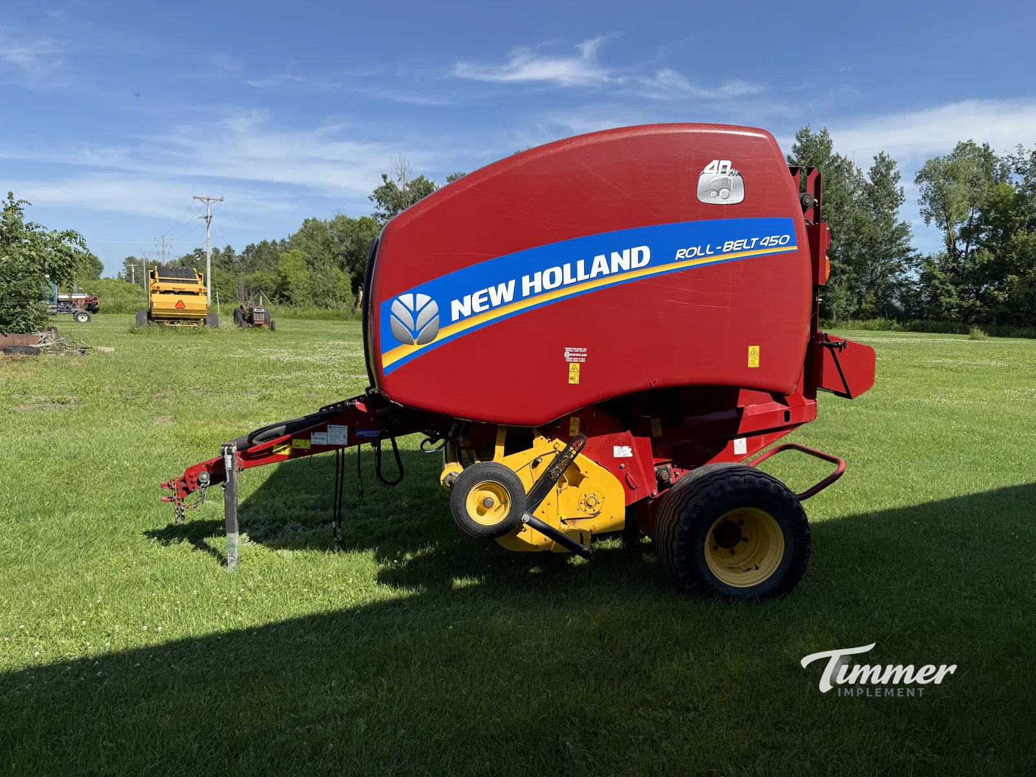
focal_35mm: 24
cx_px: 518
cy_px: 388
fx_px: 718
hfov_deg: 71.6
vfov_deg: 56.8
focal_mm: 6.76
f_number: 1.78
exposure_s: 1/3584
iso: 80
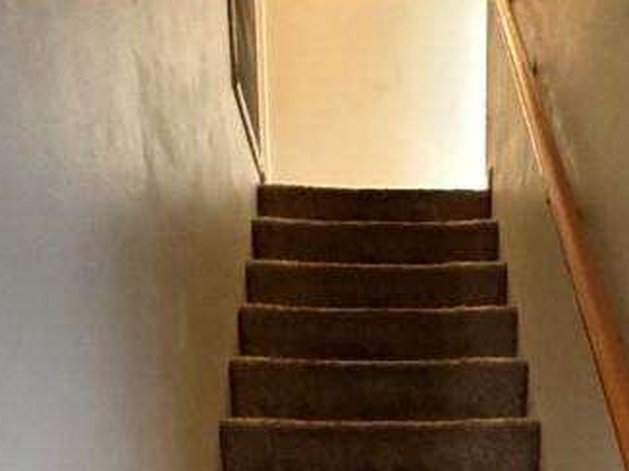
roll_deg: +1.1
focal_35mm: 44
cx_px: 419
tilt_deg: -13.7
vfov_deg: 24.6
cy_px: 726
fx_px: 799
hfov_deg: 42.4
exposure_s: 1/30
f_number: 2.2
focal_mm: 2.22
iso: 1250
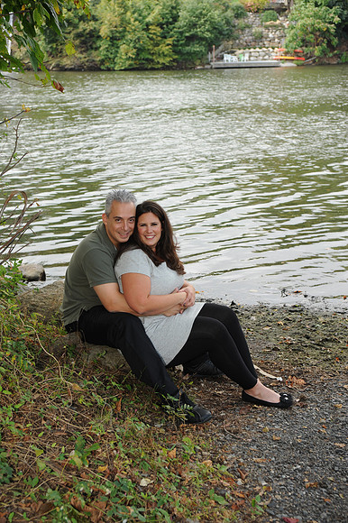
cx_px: 174
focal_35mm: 55
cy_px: 262
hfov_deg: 24.6
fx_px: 798
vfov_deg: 36.3
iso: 500
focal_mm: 55
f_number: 6.3
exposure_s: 1/250
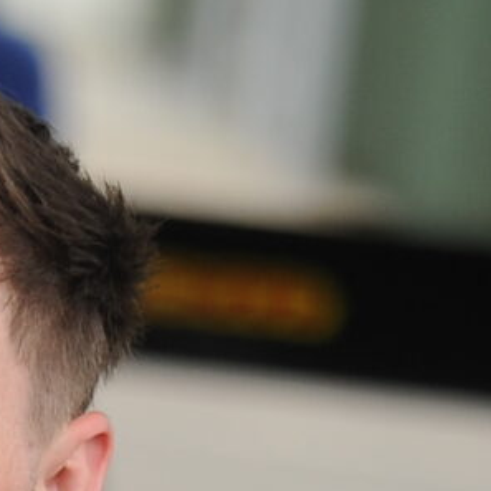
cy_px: 1218
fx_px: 12325
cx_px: -924
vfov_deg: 2.3
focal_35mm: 768
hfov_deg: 2.3
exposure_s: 1/640
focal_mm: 105
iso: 400
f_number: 2.8
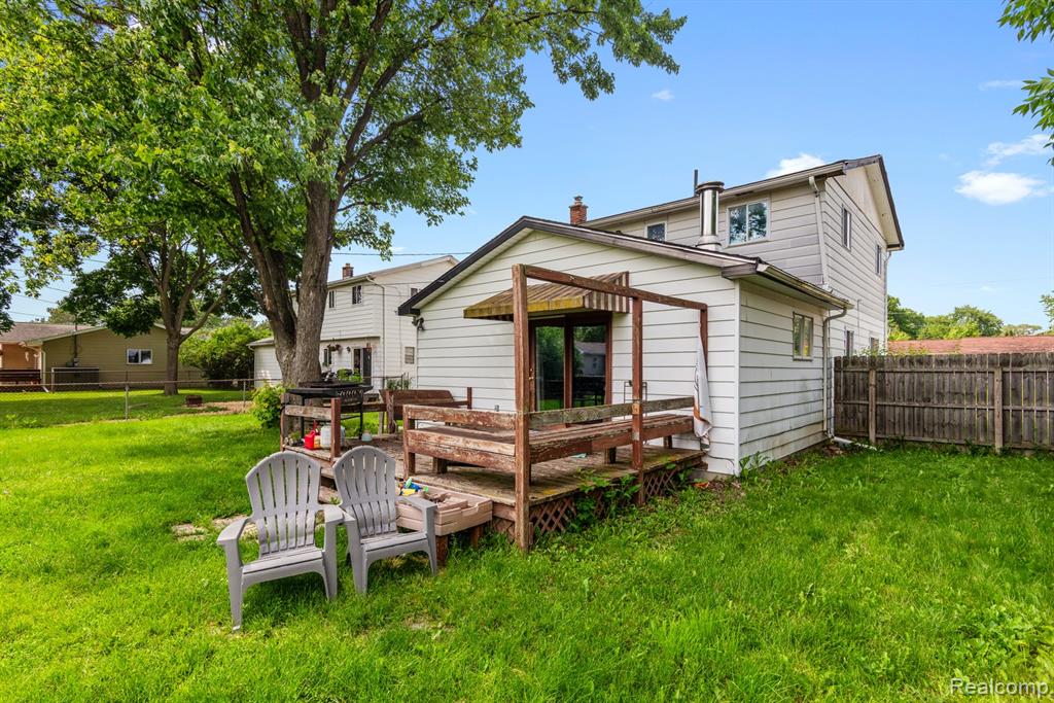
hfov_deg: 93.3
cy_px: 352
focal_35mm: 17
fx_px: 498
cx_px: 527
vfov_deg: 70.5
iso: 400
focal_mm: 17
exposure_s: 1/400
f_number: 9
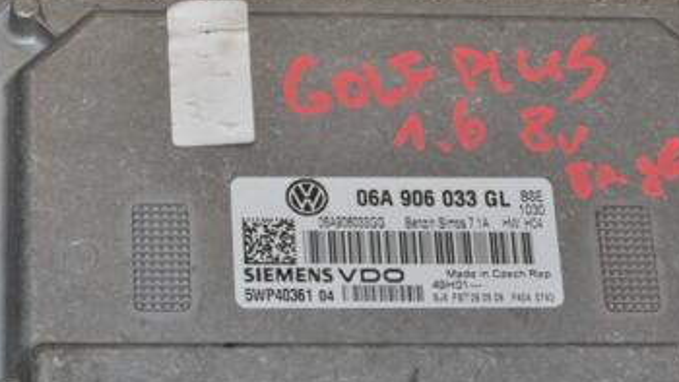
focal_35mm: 167
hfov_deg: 12.9
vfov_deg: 7.3
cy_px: 252
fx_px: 3007
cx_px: 386
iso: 800
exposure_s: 1/200
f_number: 11
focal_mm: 62
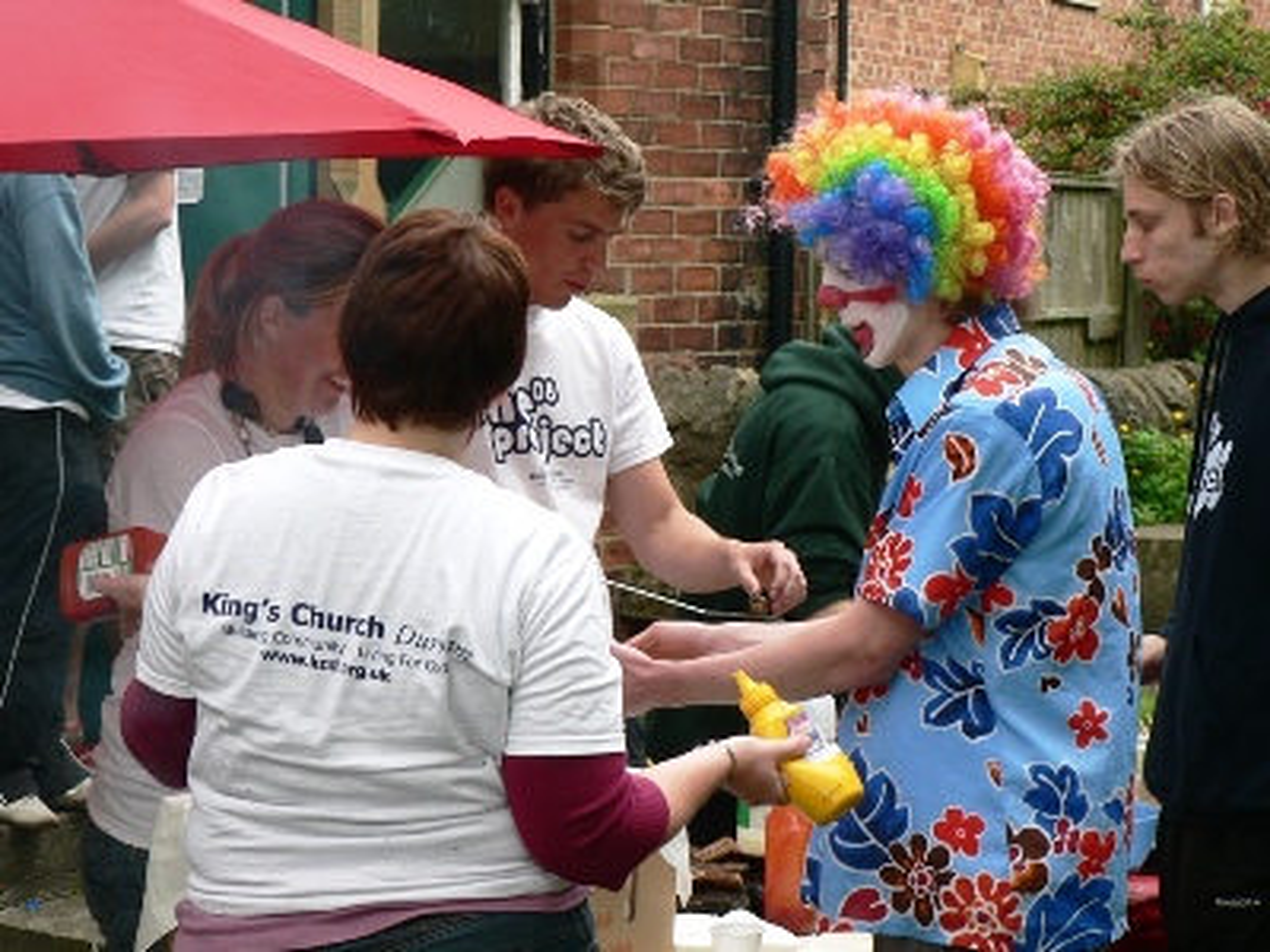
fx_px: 3816
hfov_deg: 18.9
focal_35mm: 104
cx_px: 635
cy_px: 476
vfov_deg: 14.2
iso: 80
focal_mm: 17.3
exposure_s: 1/40
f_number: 3.2
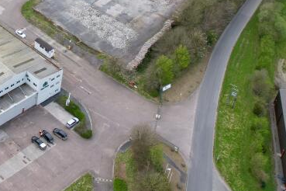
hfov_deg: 29.8
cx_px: -23
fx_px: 485
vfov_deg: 21.1
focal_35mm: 61
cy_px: -24
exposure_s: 1/250
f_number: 2.8
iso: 110
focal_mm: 8.38
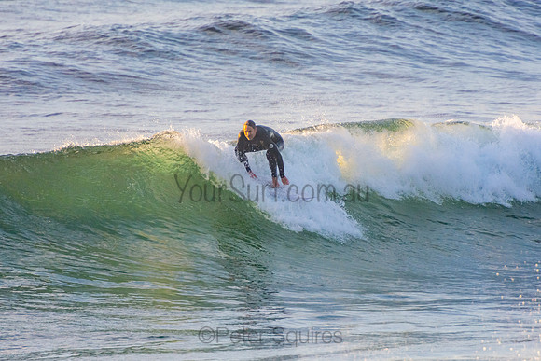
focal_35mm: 621
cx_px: 270
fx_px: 9339
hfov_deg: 3.3
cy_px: 180
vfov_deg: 2.2
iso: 800
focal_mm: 400
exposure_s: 1/1250
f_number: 5.6
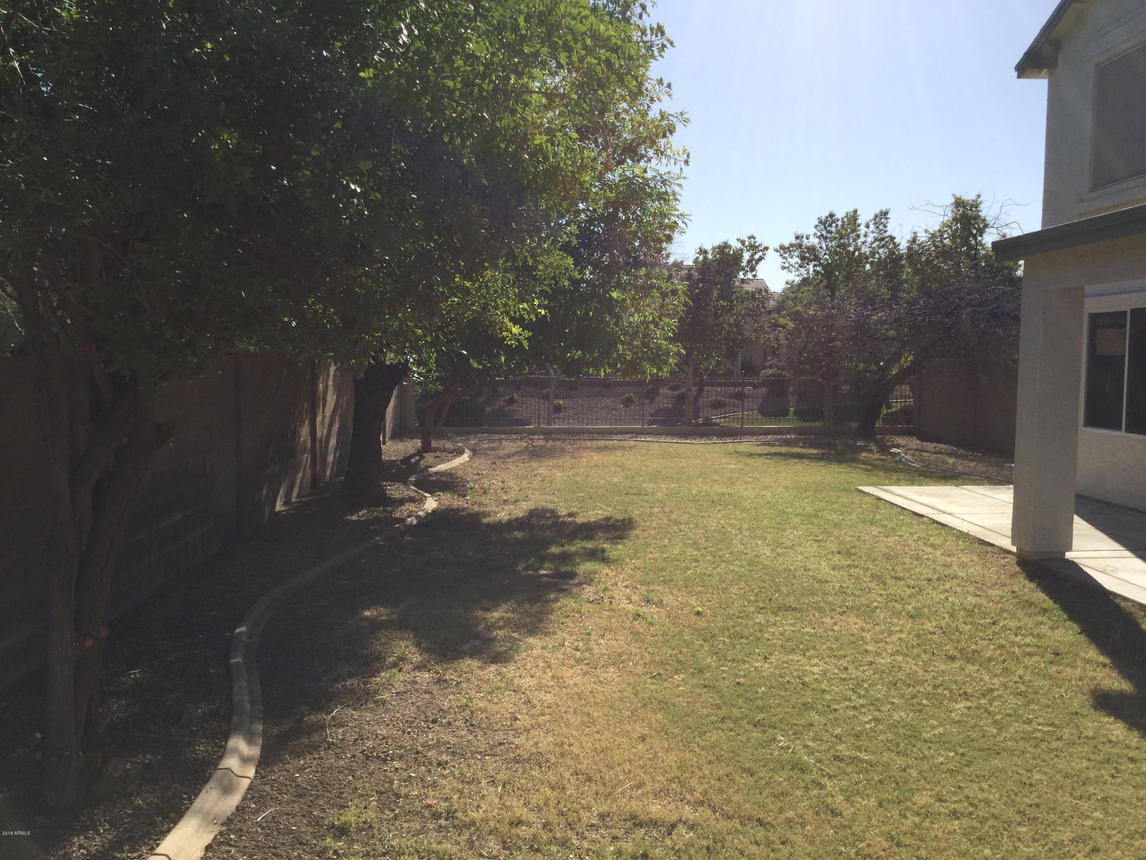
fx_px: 1026
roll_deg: -1.1
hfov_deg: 58.4
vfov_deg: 45.4
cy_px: 430
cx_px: 573
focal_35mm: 31
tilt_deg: -5.8
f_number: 2.4
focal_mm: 3.3
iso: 25
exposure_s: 1/1631
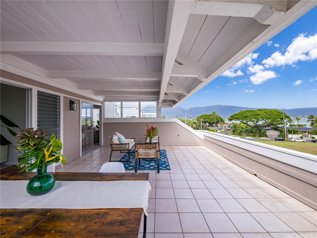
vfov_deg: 85.7
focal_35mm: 14
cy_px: 119
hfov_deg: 102.1
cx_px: 158
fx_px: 128
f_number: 4
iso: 160
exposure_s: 1/6400
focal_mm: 7
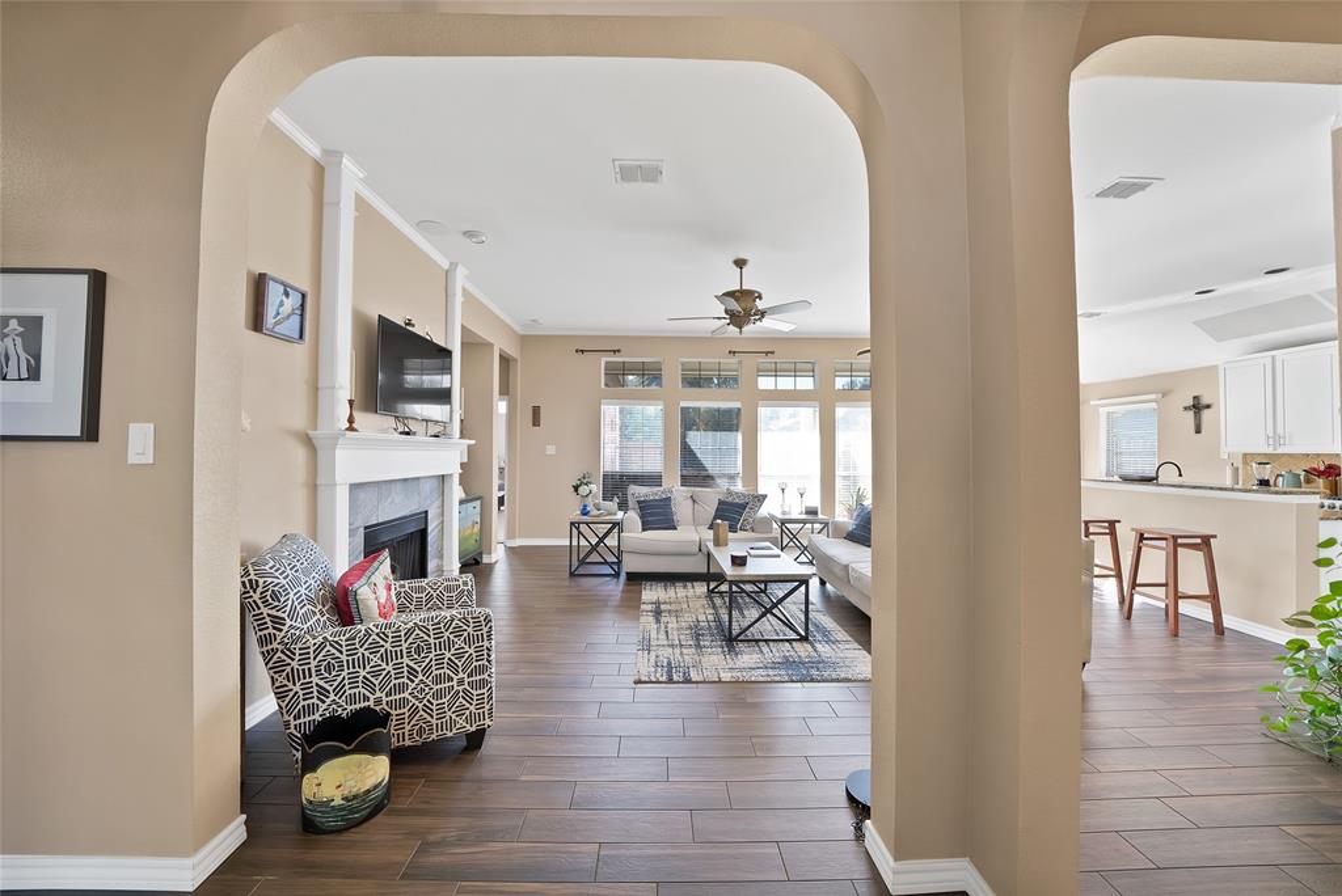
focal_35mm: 12
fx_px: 448
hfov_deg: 112.6
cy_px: 448
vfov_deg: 90.1
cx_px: 671
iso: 640
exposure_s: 1/4
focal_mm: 12
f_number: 9
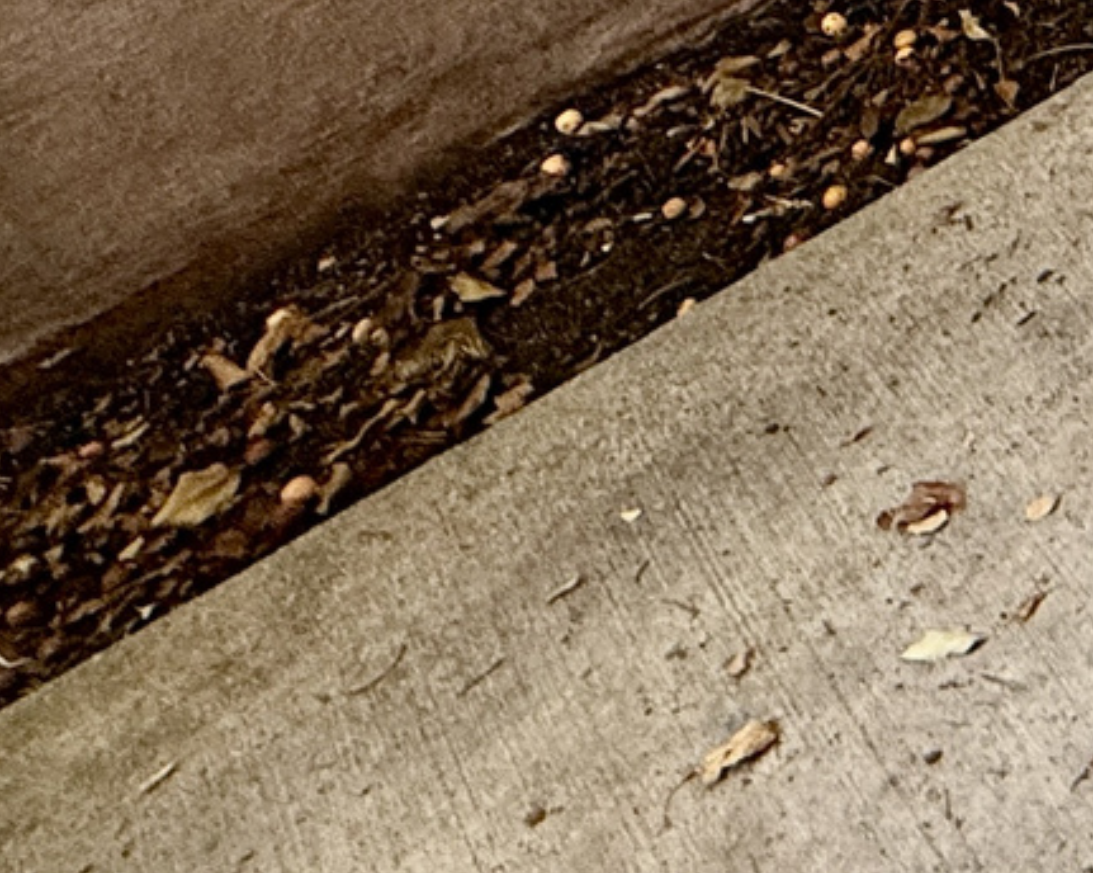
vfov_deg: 18.7
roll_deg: +5.3
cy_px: -652
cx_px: 2054
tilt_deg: -23.6
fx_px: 2101
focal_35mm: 65
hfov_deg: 19.8
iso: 200
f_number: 2.2
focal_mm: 2.22
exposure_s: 1/60
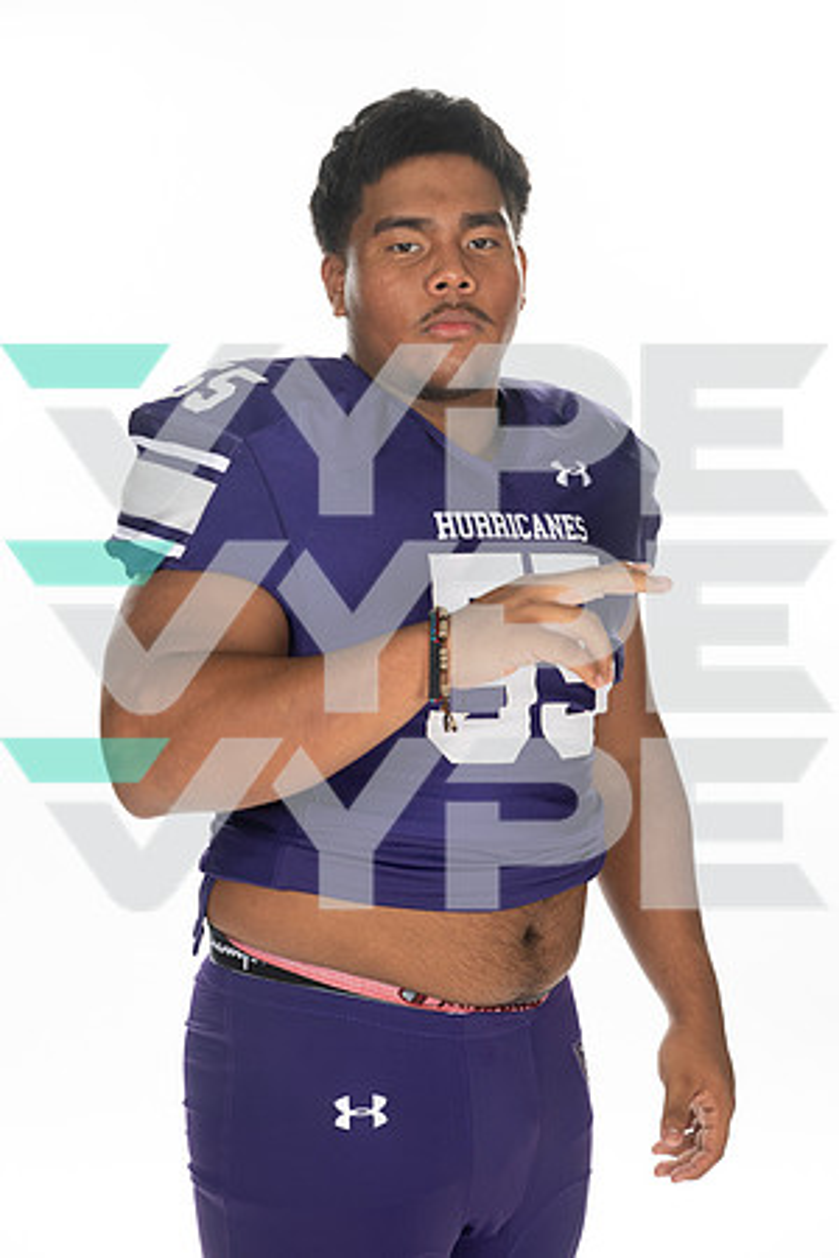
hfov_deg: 23.4
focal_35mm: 58
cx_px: 420
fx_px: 2027
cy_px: 629
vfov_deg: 34.5
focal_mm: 58
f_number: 7.1
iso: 800
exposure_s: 1/320
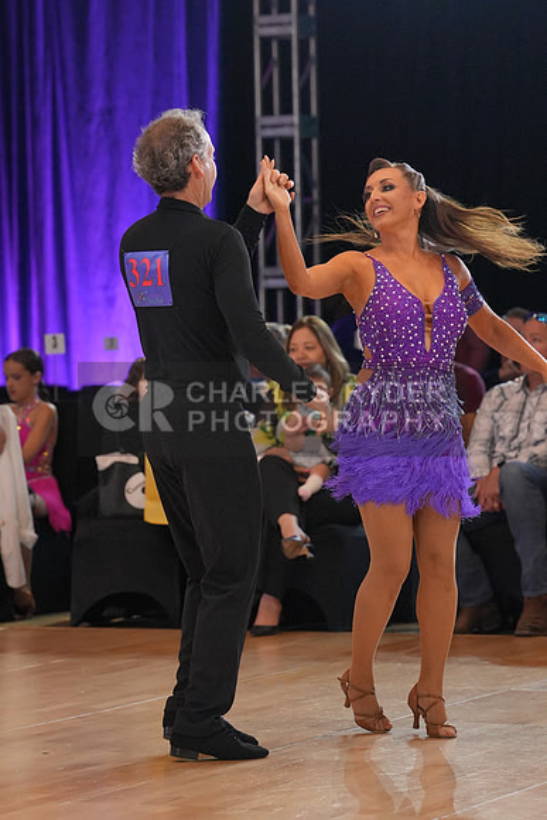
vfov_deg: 13.7
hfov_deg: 9.2
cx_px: 274
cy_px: 410
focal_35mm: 150
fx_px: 3416
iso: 2500
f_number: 3.5
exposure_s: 1/500
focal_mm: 100
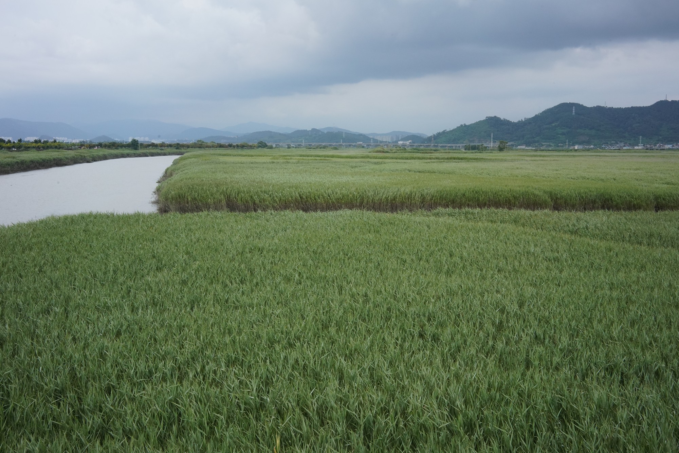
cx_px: 340
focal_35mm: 35
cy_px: 226
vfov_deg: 37.9
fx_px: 660
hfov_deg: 54.4
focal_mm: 35
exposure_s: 1/500
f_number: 20
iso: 1600
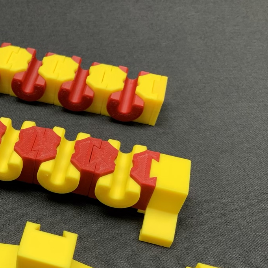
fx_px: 473
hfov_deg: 29.1
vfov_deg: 31.1
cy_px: 203
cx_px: -15
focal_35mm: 54
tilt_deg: -52.0
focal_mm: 4.25
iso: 100
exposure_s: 1/75
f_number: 1.8
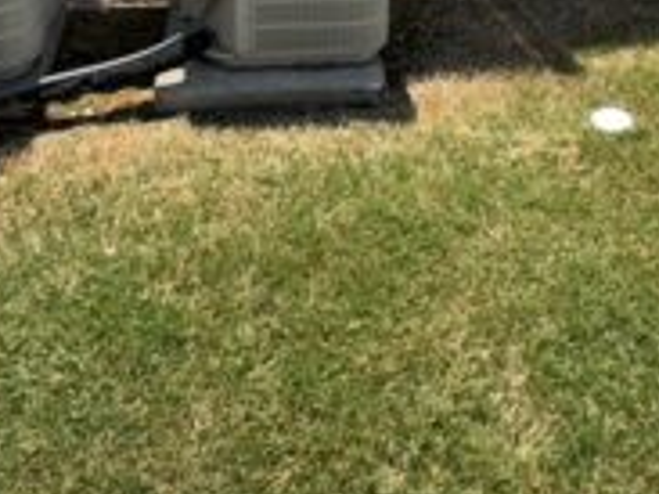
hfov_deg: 41.3
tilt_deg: -13.3
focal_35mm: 46
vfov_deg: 26.7
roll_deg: +1.5
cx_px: 335
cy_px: -144
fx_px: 875
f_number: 2.2
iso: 16
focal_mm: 2.22
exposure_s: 1/716
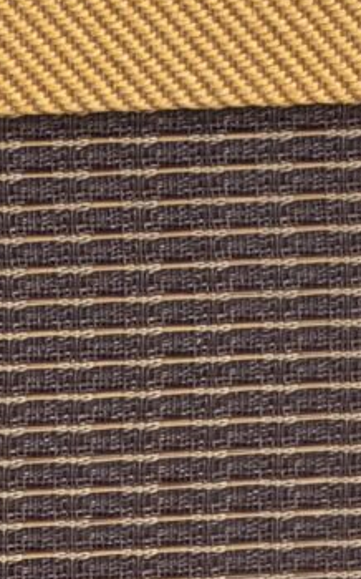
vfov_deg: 2.7
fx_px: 12252
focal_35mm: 778
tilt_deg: -14.2
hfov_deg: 1.7
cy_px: 881
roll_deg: -0.9
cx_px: -397
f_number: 2.8
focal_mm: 16.89
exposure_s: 1/121
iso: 200
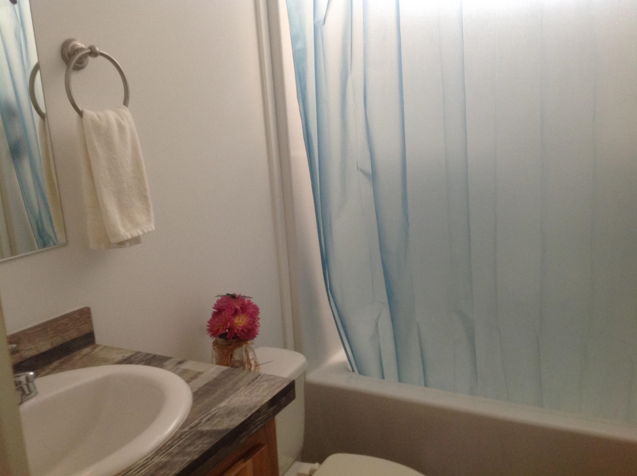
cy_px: 238
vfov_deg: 40.6
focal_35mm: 35
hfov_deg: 52.7
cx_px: 318
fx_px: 643
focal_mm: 4.28
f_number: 2.4
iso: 125
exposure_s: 1/15
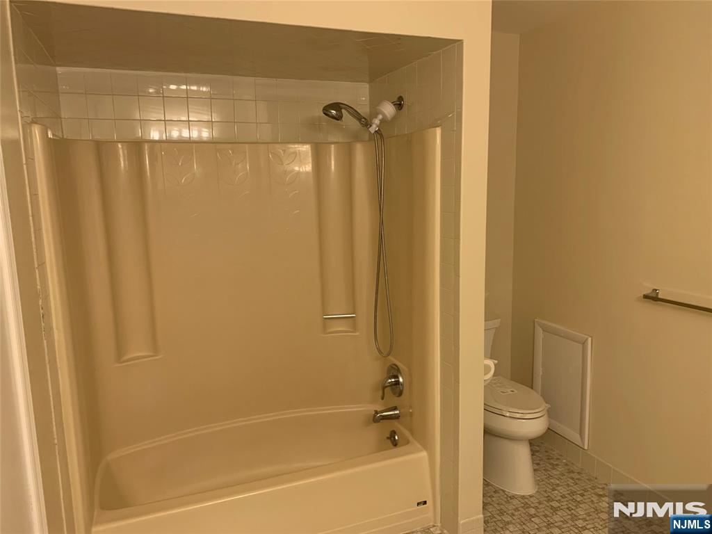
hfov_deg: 67.3
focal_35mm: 26
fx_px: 535
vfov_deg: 53.1
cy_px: 267
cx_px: 356
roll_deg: +1.7
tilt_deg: -9.1
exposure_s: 1/60
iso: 160
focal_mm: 4.25
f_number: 1.8
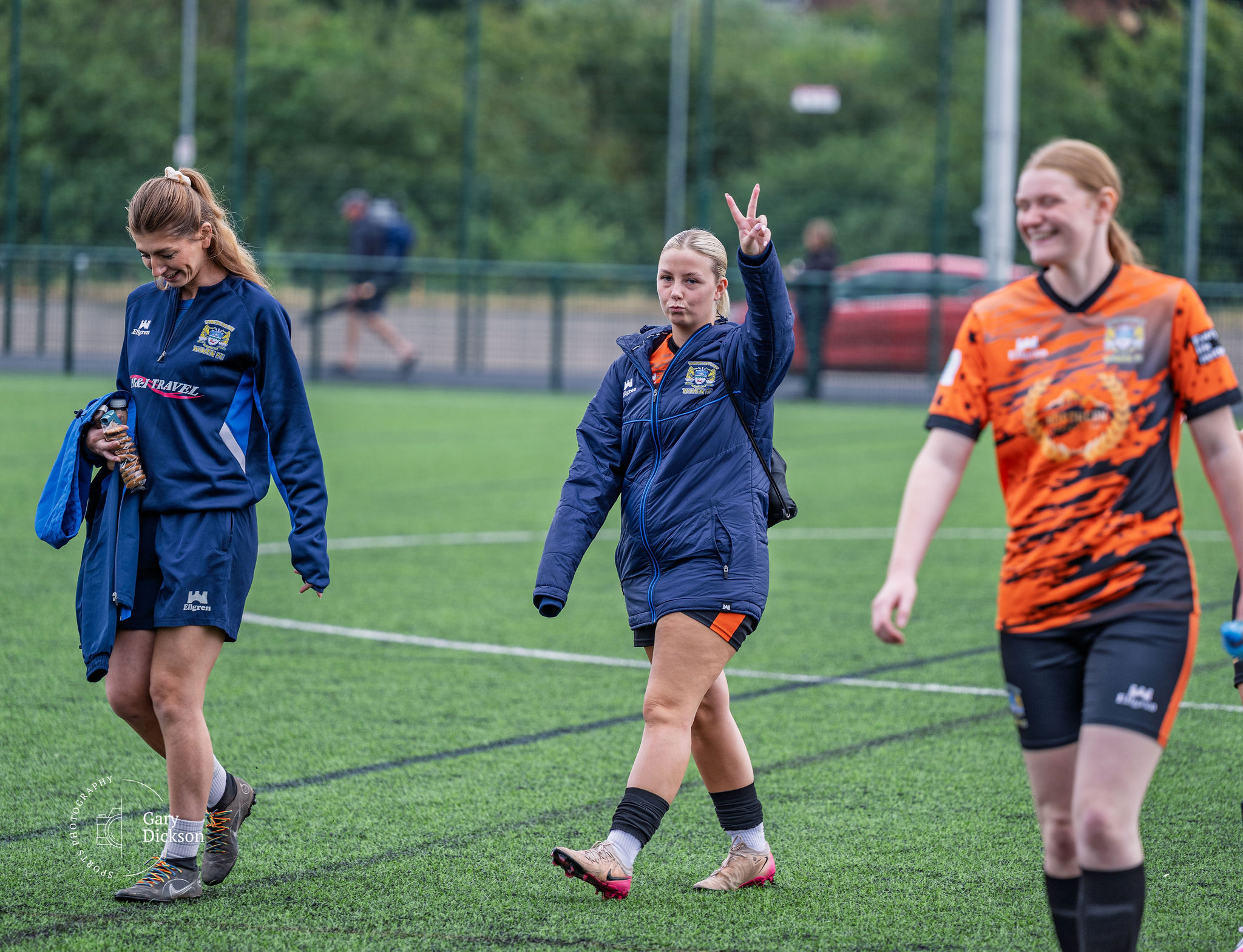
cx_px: 756
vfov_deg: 7.3
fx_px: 7479
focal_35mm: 207
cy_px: 407
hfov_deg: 9.5
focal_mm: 160
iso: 125
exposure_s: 1/400
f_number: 2.8
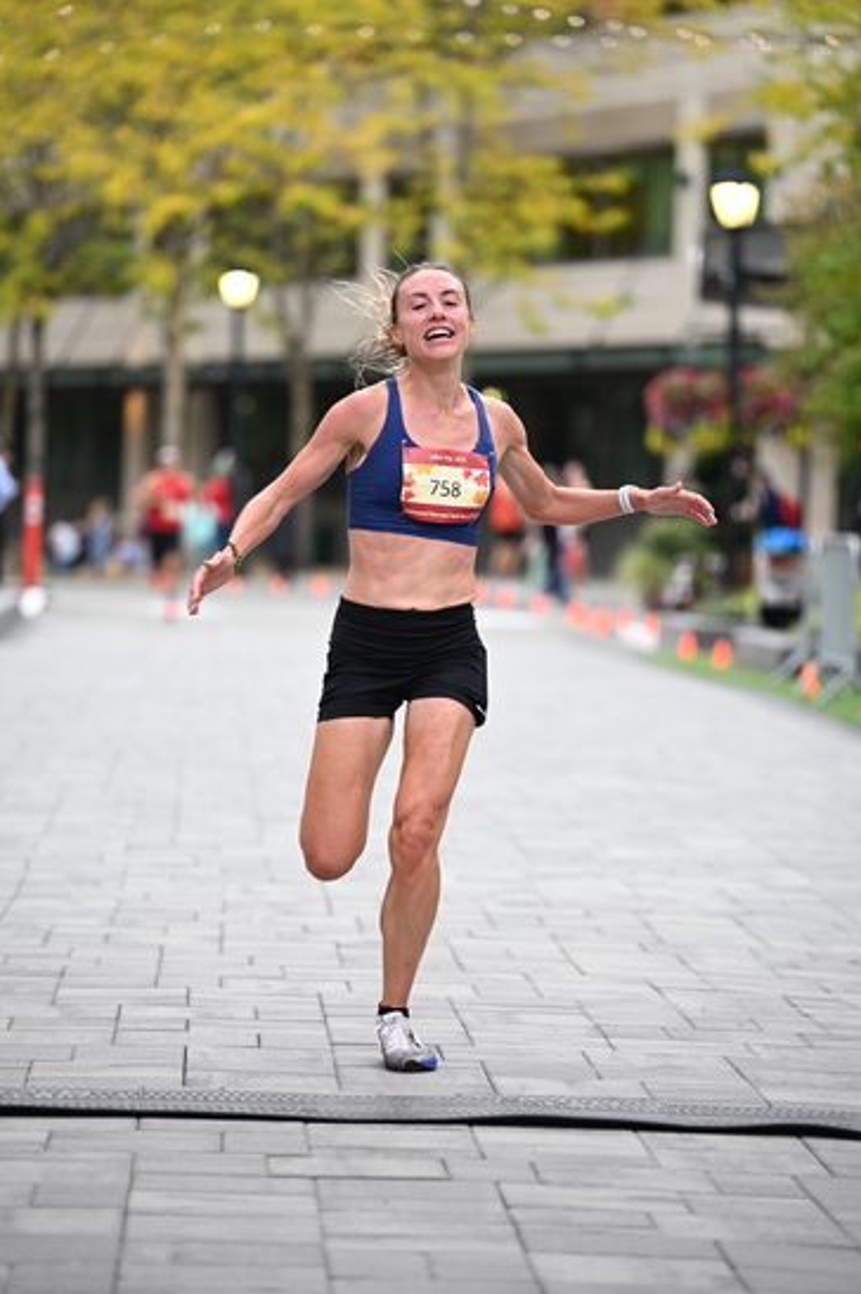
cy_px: 648
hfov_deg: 9.1
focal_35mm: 151
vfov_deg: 13.6
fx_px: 5424
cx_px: 429
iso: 1600
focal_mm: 150
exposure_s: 1/1000
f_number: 2.8
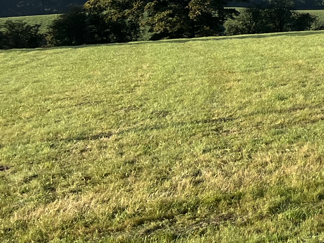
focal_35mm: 98
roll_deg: -1.6
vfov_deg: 14.6
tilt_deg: -5.8
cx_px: 600
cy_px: -49
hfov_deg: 16.4
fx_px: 917
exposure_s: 1/3356
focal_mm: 5.7
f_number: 1.5
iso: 50
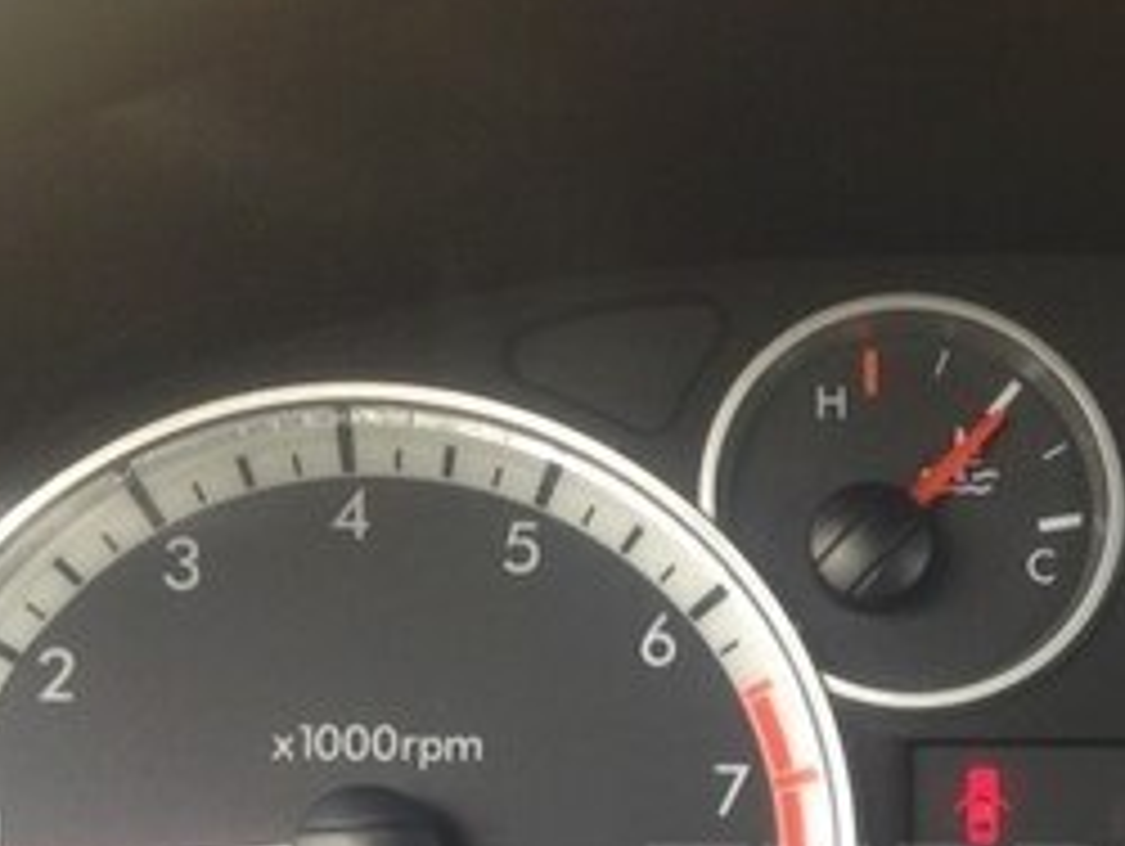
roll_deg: -6.1
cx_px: 1107
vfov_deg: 16.5
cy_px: 911
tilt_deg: -21.3
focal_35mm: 87
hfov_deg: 21.7
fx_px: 2830
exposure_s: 1/60
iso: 50
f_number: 2.4
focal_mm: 4.12
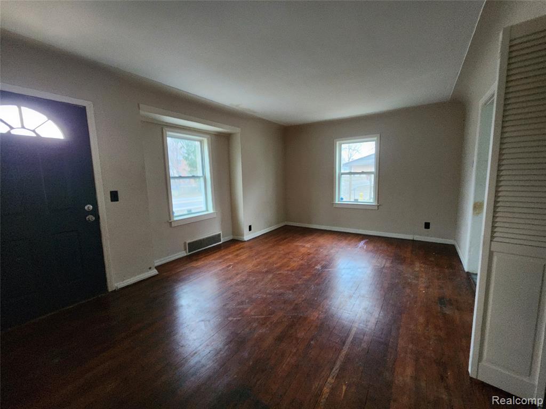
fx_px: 205
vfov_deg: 89.9
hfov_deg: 106.2
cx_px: 273
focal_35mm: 13
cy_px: 204
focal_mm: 2.2
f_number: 2.2
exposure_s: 1/30
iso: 640
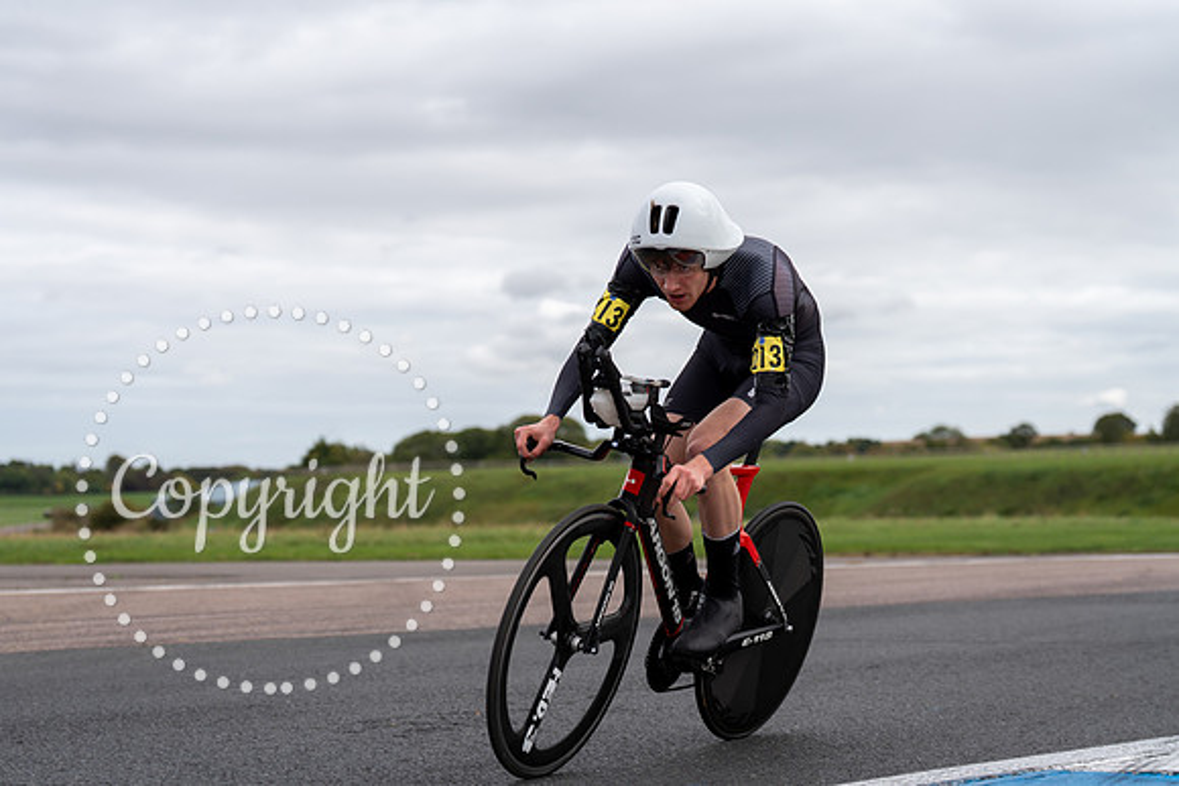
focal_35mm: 70
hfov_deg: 28.8
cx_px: 590
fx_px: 2293
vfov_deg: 19.5
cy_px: 393
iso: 125
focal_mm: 70
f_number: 3.5
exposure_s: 1/1000
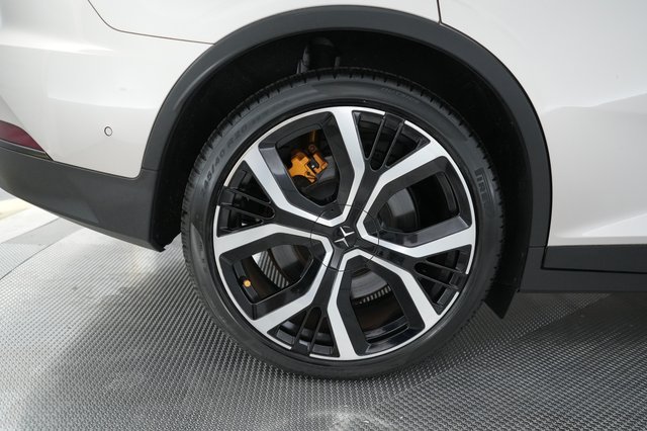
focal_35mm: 27
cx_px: 324
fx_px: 485
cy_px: 216
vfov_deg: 47.9
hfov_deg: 67.4
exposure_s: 1/320
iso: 4000
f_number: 2.8
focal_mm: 27
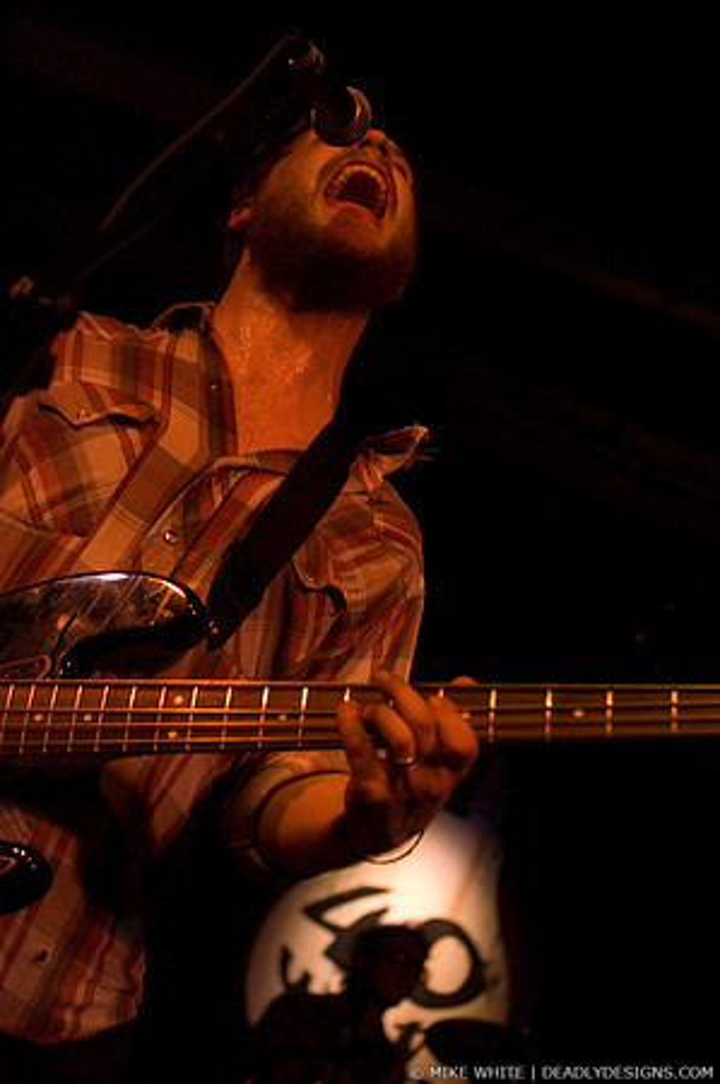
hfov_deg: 22.6
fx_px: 1804
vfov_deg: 33.4
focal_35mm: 60
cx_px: 360
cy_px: 542
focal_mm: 40
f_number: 2.8
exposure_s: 1/80
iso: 1600
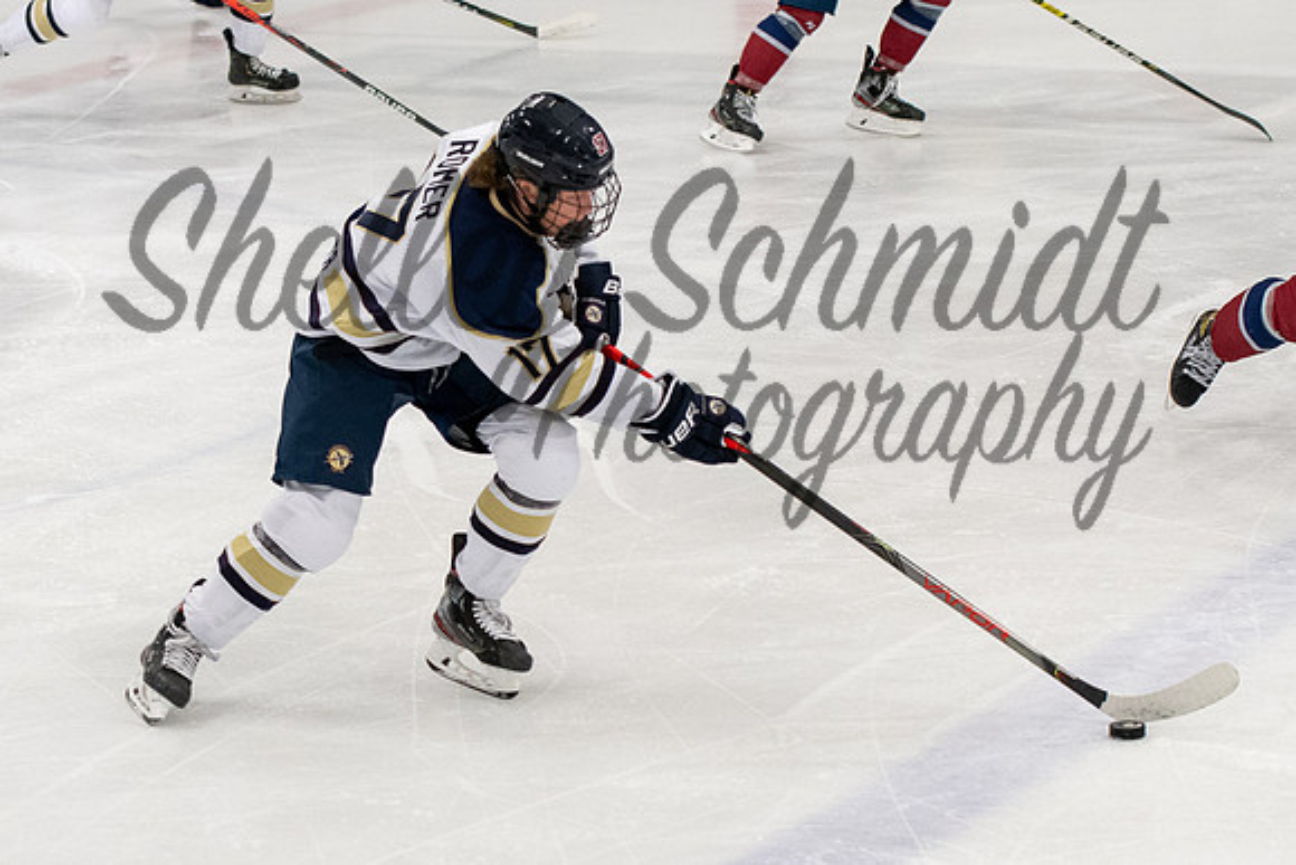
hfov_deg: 13.4
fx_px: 5494
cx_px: 484
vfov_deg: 9.0
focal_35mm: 153
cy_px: 460
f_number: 3.2
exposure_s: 1/800
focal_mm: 70
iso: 2000
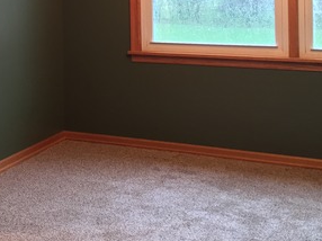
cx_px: 56
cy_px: -12
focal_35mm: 65
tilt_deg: -0.8
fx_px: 604
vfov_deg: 21.6
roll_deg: +1.3
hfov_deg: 29.1
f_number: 2.2
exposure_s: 1/30
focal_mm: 4.15
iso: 200
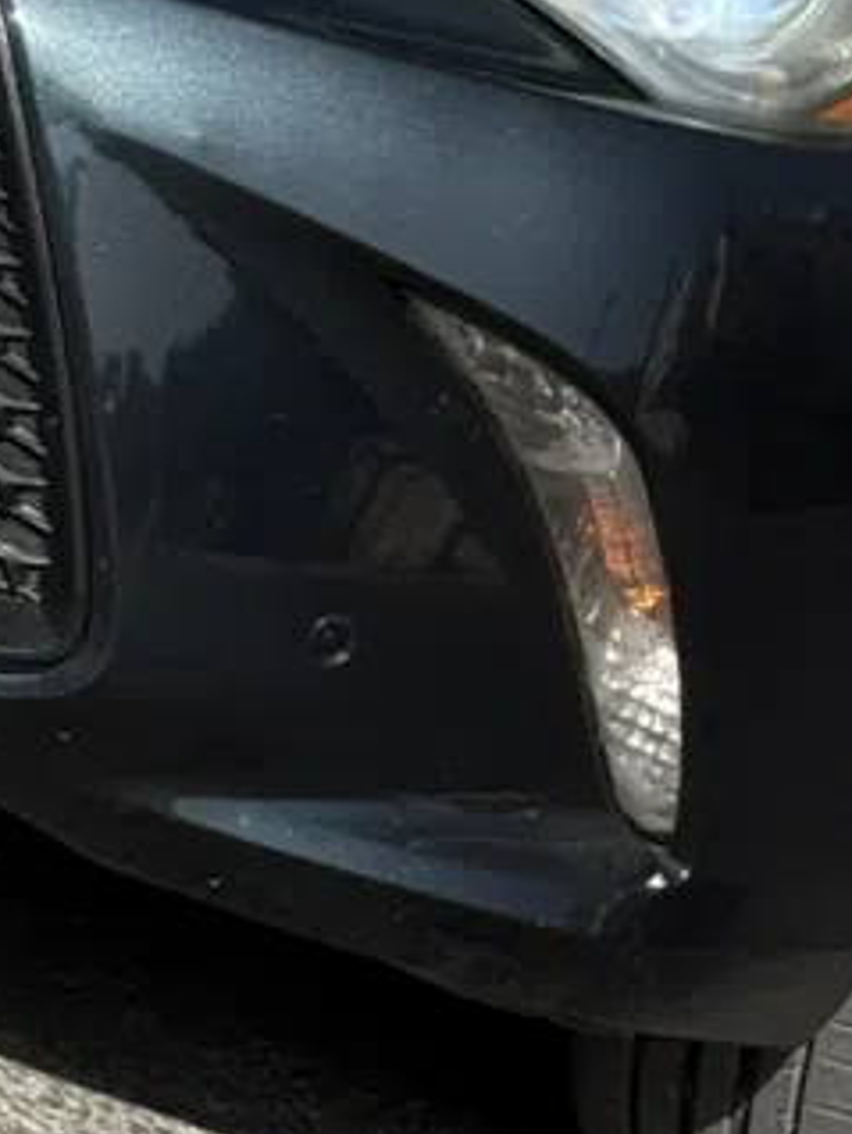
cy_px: 80
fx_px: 6751
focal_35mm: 206
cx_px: 264
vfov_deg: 9.5
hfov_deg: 7.2
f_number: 1.78
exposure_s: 1/5587
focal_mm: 6.76
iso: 64
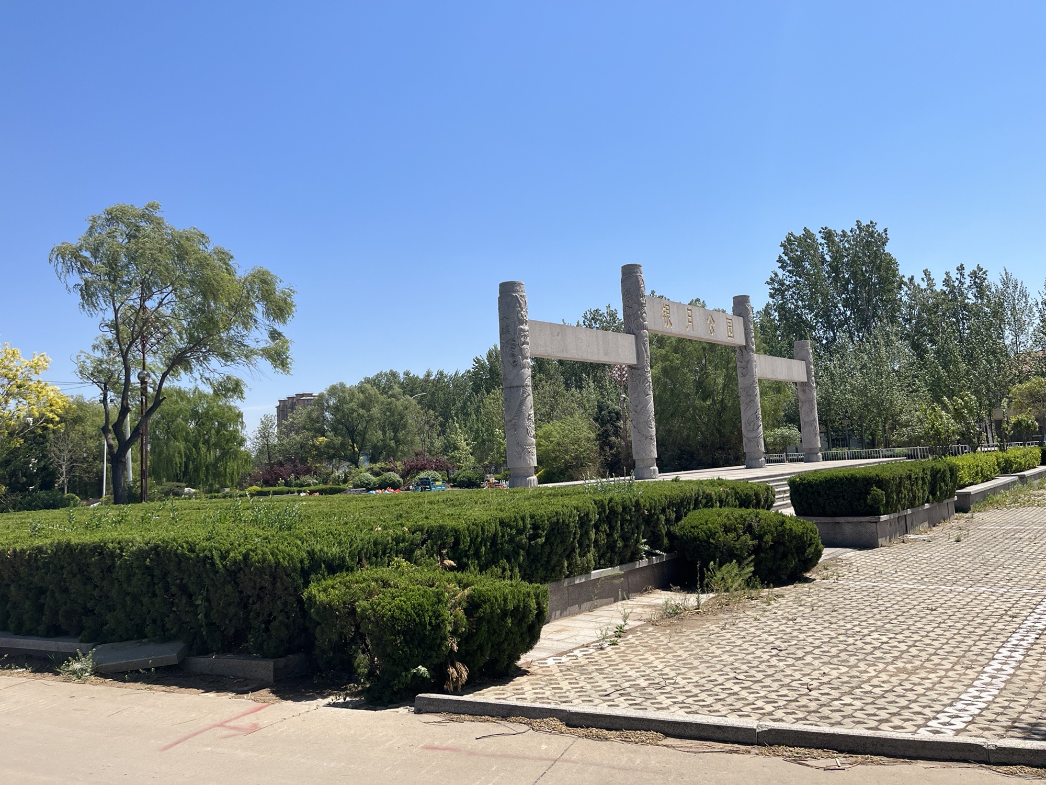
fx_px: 786
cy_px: 392
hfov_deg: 67.3
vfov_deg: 53.1
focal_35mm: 26
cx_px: 523
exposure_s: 1/3745
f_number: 1.6
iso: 50
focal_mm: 5.1
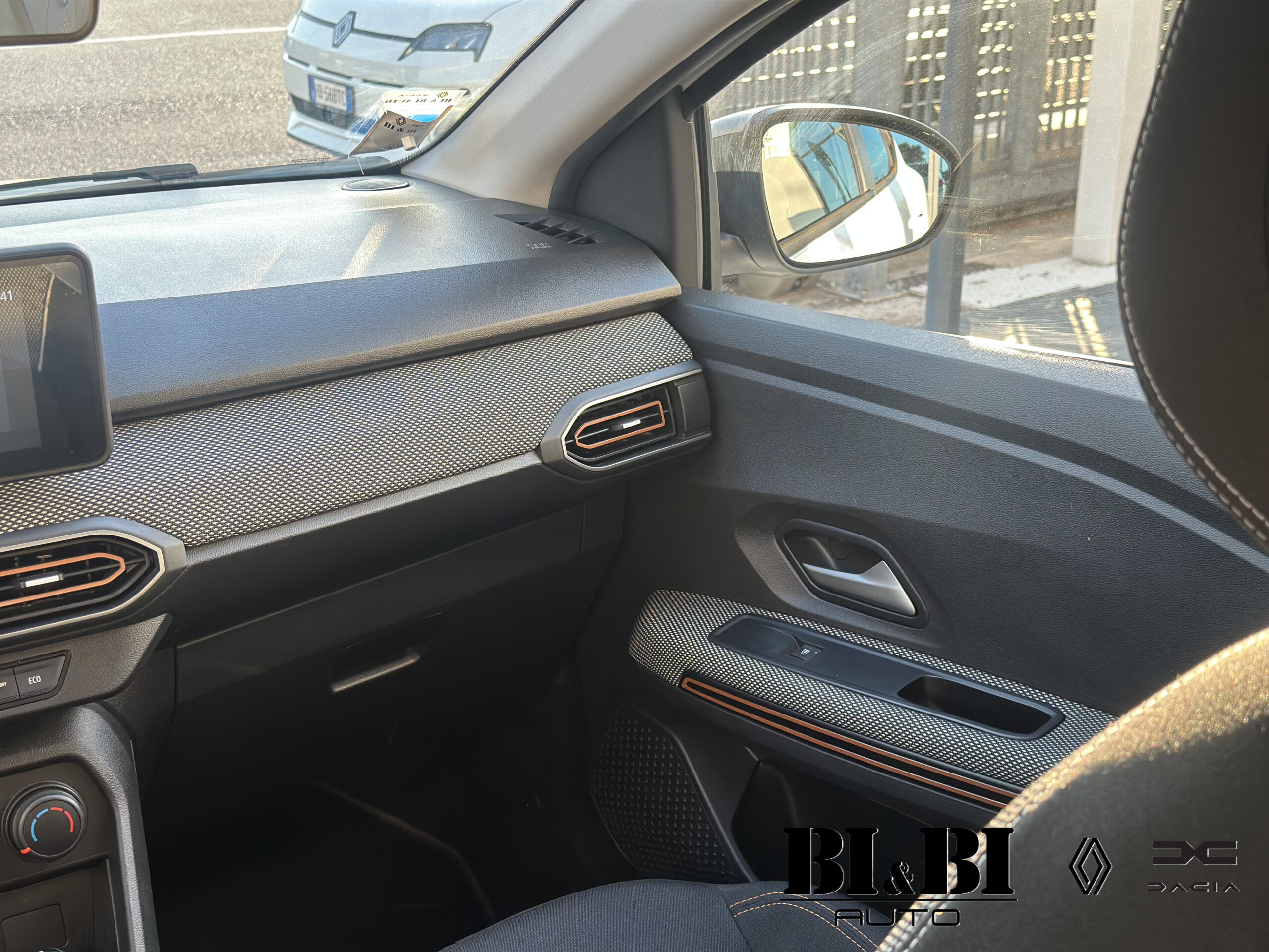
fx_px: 1760
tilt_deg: -21.0
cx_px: 634
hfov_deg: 39.7
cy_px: 476
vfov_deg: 30.3
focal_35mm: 48
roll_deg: +0.2
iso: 100
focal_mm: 6.86
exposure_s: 1/129
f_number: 1.78
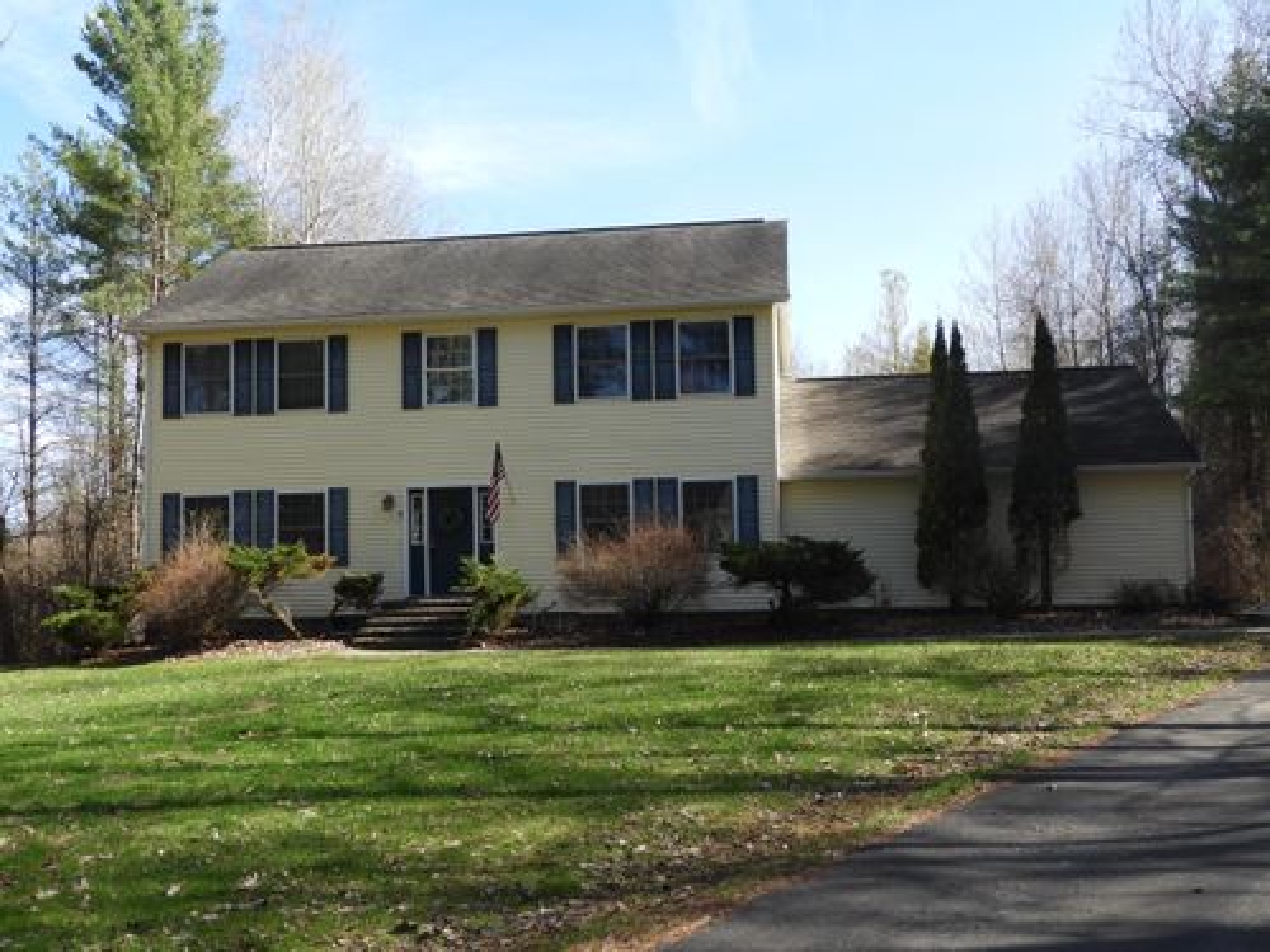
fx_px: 1211
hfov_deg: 55.4
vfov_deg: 42.9
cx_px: 635
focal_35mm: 33
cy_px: 476
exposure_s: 1/400
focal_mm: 5.9
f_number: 3.6
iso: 100
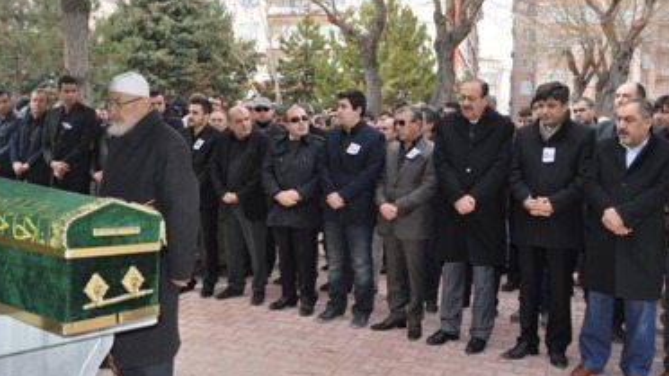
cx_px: 326
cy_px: 164
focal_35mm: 34
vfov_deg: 34.6
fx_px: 603
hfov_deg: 58.0
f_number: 5
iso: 200
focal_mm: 18
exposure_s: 1/200
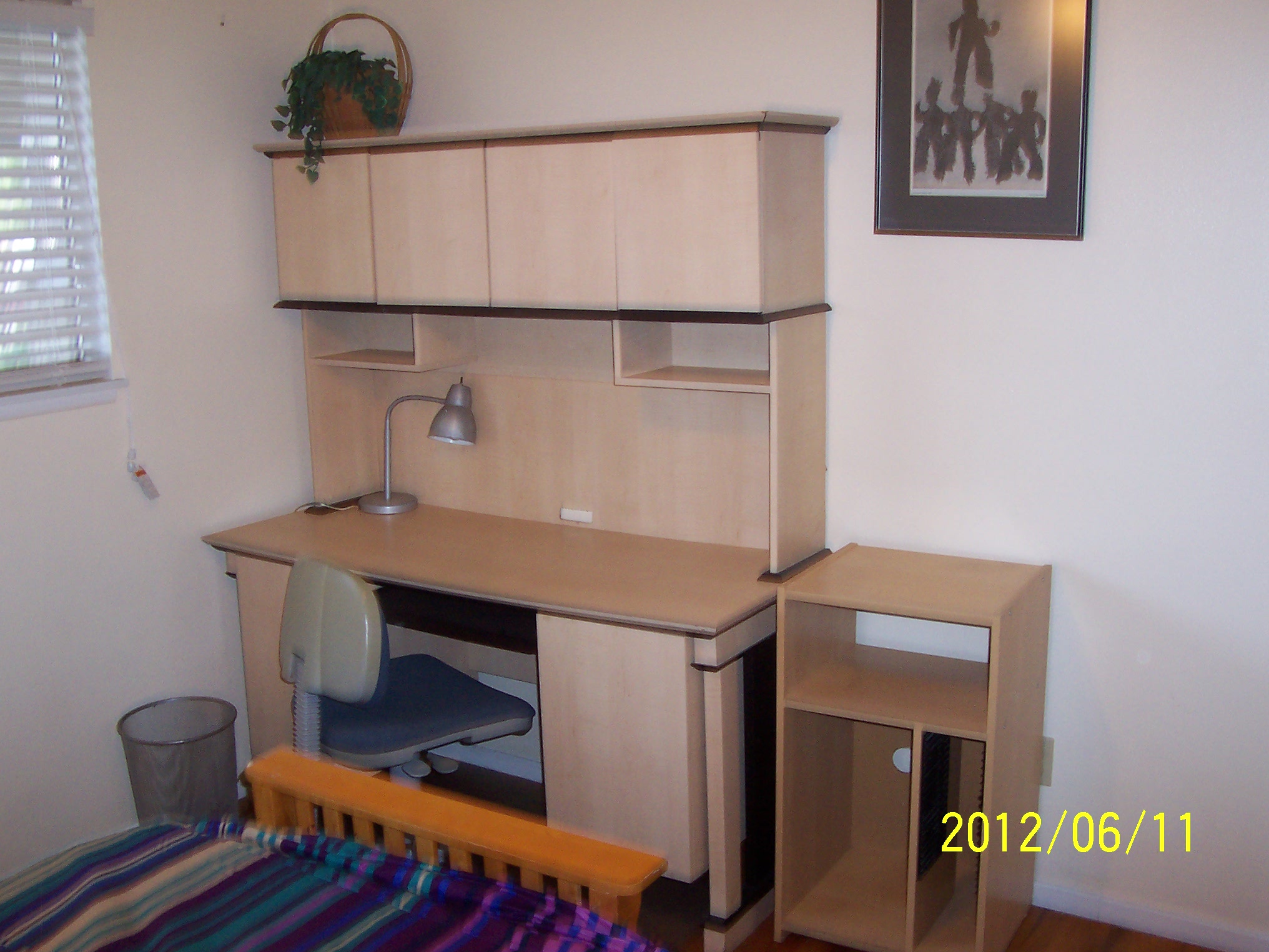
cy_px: 476
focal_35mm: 37
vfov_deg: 38.7
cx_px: 634
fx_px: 1356
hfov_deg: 50.1
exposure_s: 1/60
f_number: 2.8
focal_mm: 5.6
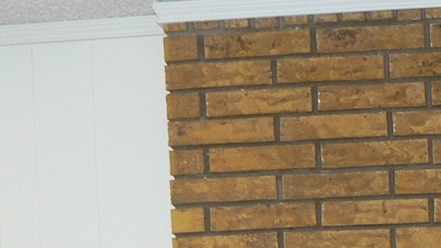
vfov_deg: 7.9
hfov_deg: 14.4
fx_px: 1672
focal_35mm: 143
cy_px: 568
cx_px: 570
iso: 125
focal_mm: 6
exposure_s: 1/30
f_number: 2.8
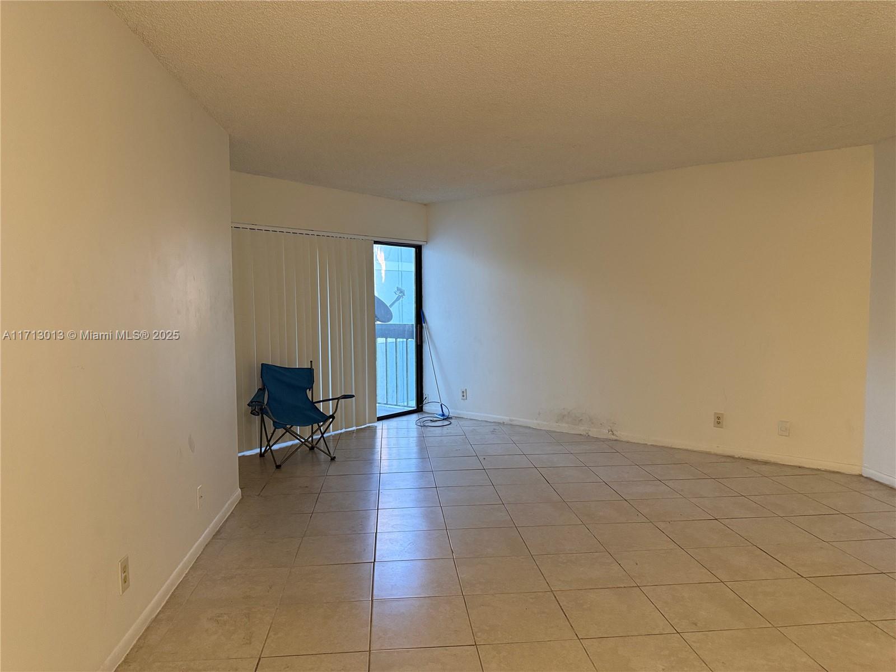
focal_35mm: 24
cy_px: 336
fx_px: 621
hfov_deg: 71.6
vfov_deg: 56.8
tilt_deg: -3.3
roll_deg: +0.0
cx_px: 448
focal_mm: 6.76
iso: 400
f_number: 1.78
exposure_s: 1/60
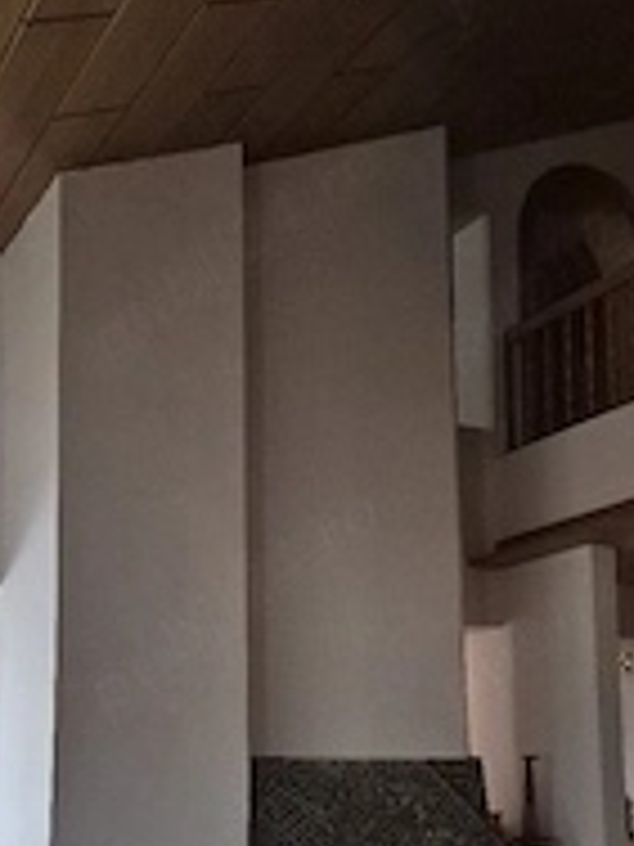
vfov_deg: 37.7
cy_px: 657
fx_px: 1197
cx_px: 324
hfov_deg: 29.7
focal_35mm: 49
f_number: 1.8
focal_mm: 5.4
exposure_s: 1/33
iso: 1600
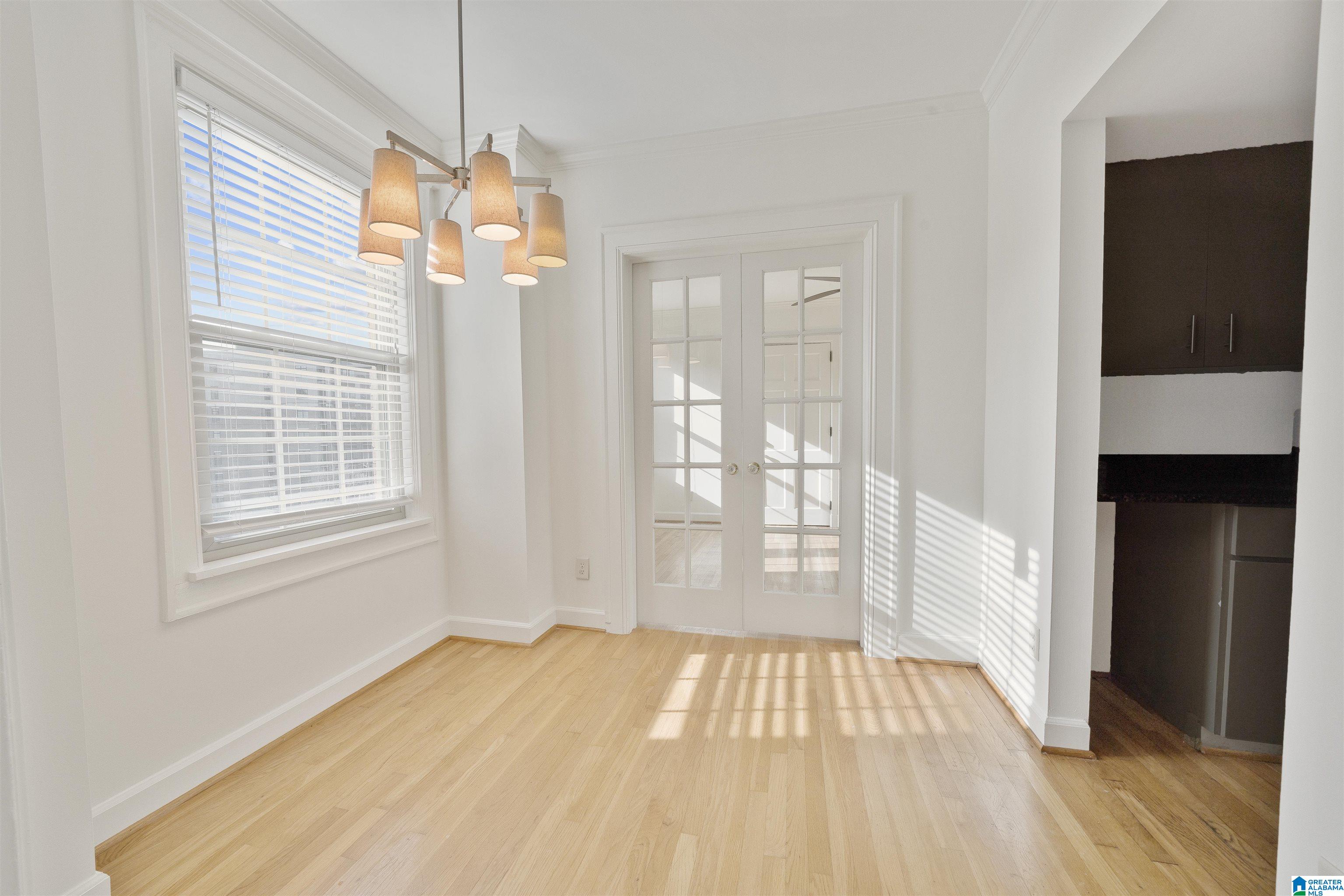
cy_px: 448
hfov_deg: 108.3
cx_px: 672
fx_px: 485
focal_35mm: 13
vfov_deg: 85.4
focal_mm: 13
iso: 250
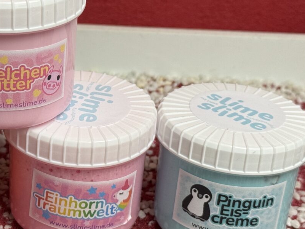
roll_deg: -2.8
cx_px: 77
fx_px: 811
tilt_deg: -25.6
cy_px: 104
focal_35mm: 92
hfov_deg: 21.1
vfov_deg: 16.1
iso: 80
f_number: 1.78
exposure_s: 1/50
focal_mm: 6.76
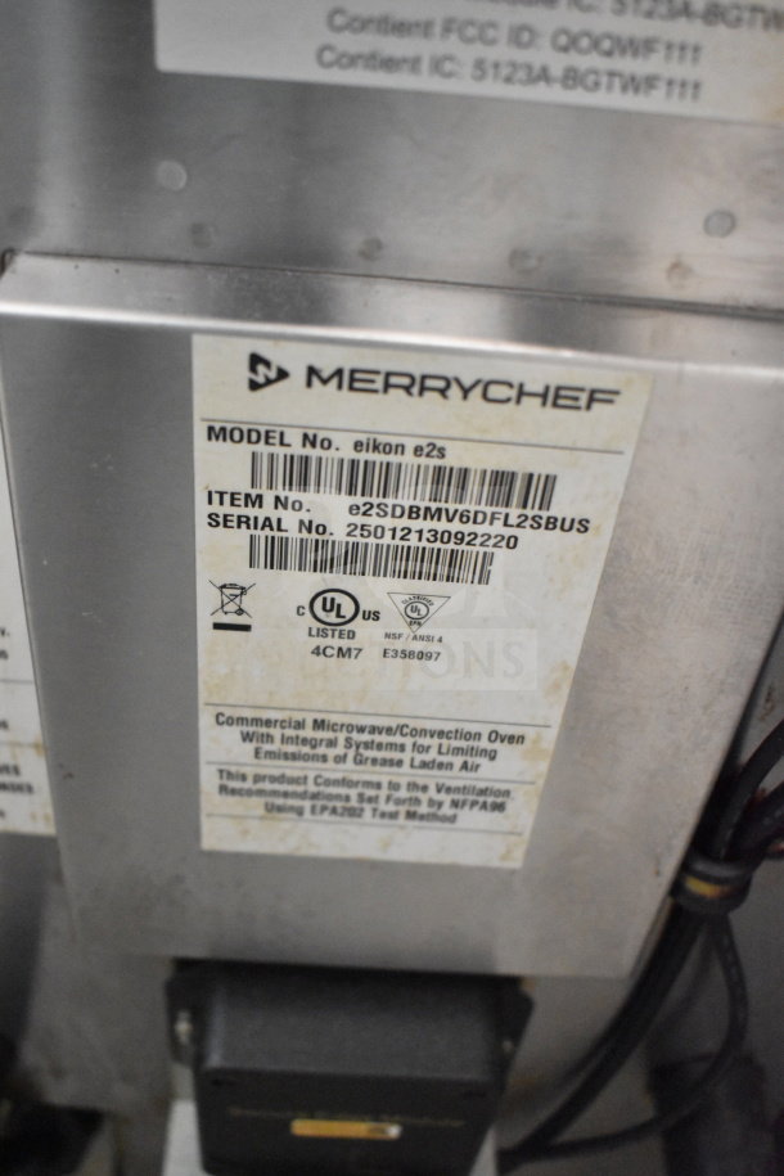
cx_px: 392
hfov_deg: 36.9
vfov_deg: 53.1
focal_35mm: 36
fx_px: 1176
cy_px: 588
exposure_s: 1/40
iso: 9000
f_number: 3.8
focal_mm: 24
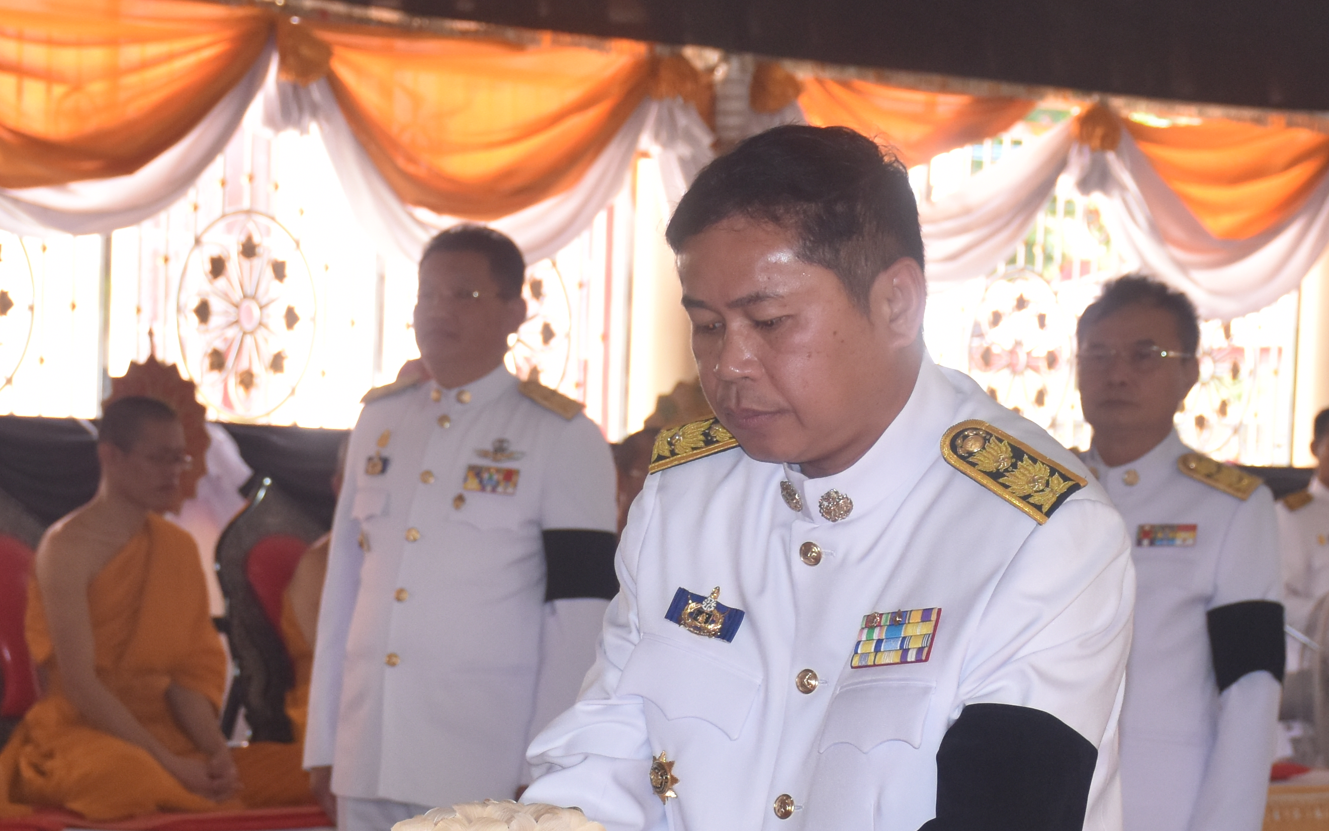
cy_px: 815
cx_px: 573
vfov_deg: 8.4
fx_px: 5656
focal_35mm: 156
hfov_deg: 13.4
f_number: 5.6
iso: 800
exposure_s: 1/125
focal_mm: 45
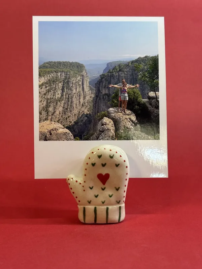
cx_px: 101
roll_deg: +1.3
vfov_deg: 36.8
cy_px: 134
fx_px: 405
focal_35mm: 52
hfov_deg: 28.0
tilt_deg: -12.7
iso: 64
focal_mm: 5.96
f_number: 1.6
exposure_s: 1/50
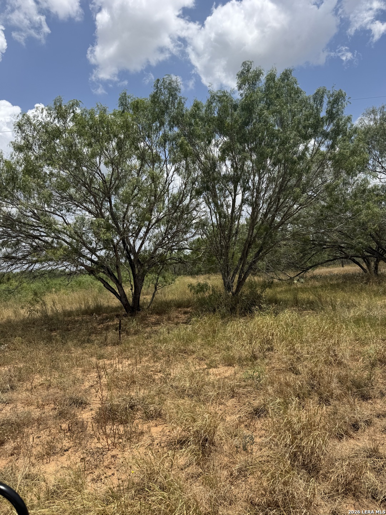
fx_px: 357
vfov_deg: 71.6
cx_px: 193
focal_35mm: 24
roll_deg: +4.6
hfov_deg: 56.8
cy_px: 258
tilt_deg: -0.5
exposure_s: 1/5814
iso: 80
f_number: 1.78
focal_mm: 6.76
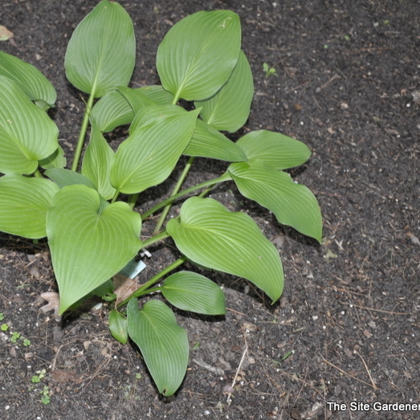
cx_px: 116
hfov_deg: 23.2
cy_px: 213
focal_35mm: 74
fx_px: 1016
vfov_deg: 23.4
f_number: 4.5
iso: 800
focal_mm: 38
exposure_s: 1/60
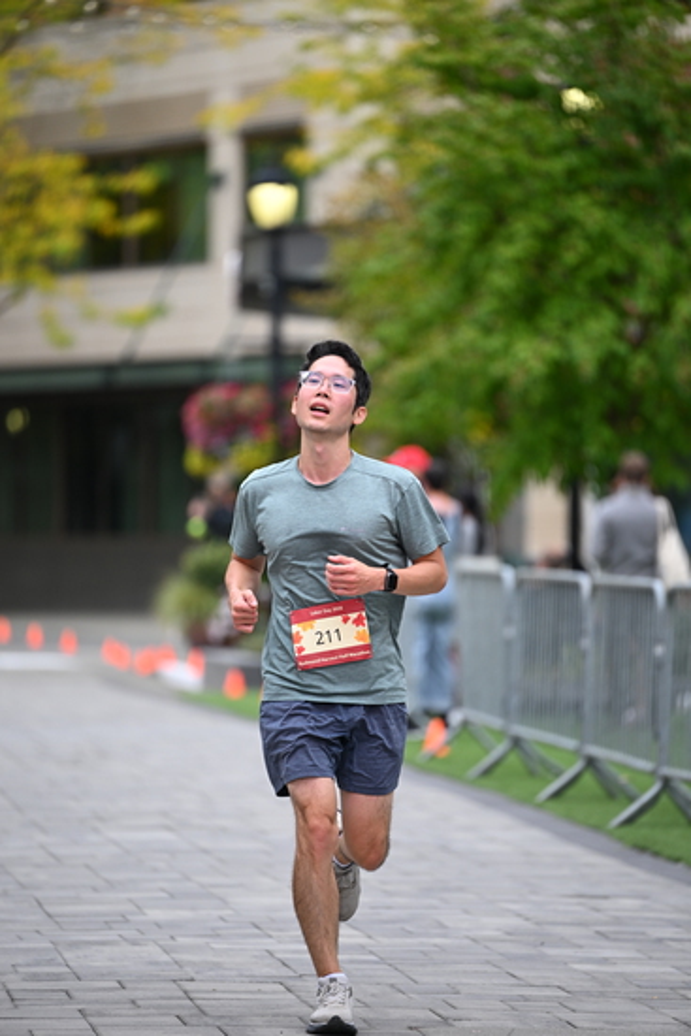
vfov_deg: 10.3
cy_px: 518
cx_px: 346
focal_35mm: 200
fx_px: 5754
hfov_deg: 6.9
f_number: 2.8
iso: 640
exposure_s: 1/2000
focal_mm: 200
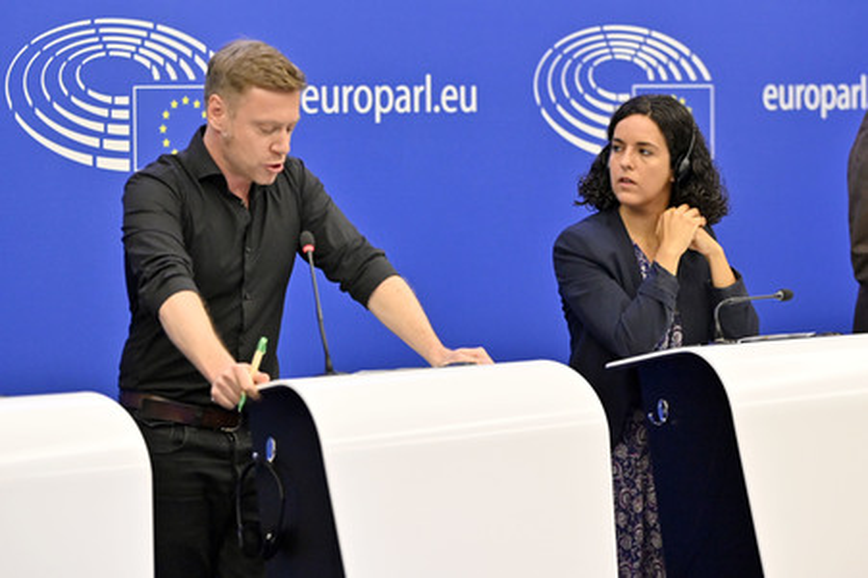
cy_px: 289
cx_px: 434
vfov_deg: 13.7
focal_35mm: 100
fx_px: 2409
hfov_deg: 20.4
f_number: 2.8
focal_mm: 100
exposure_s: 1/640
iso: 4000
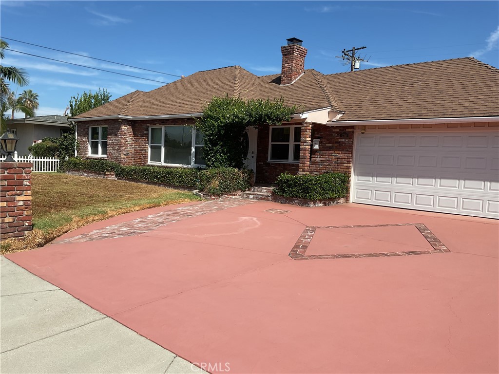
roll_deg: -2.4
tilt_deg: -3.2
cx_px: 250
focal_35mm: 29
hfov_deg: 61.7
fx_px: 418
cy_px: 187
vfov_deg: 48.2
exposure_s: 1/2427
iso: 16
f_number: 1.8
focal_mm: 3
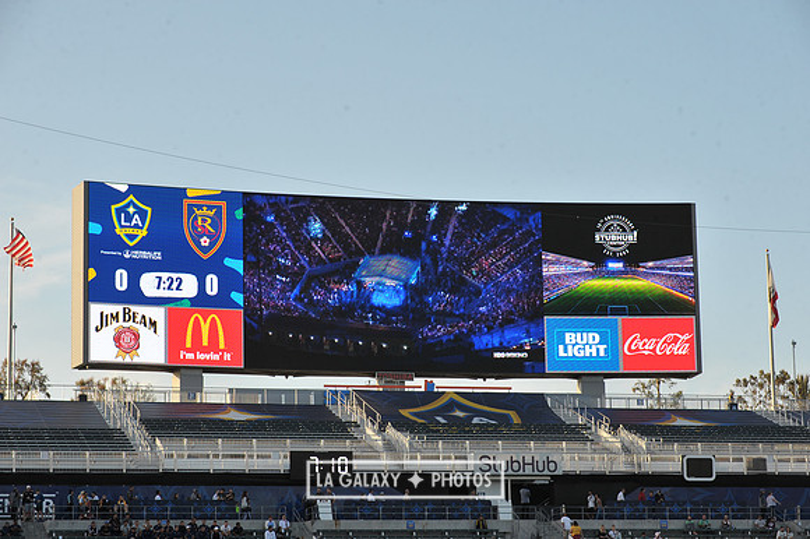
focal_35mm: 105
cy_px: 270
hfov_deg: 19.5
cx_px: 405
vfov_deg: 13.0
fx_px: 2361
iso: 400
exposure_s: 1/400
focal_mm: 105
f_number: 10
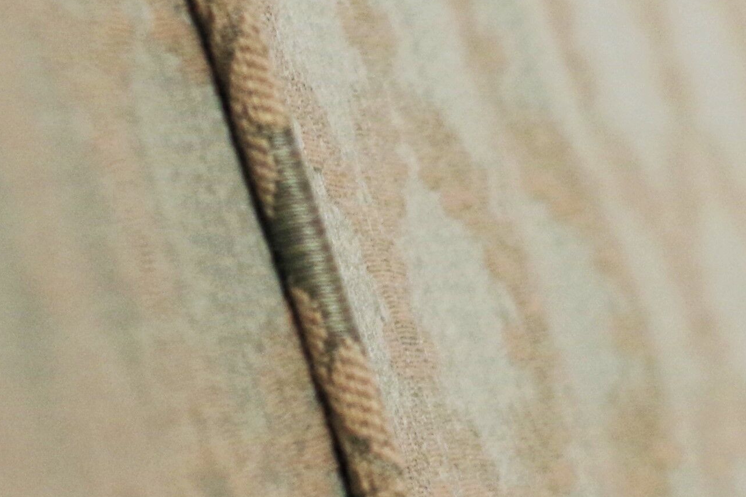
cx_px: 1057
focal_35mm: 242
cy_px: 235
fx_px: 5016
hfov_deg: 8.4
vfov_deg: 5.7
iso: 800
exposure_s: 1/80
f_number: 4.5
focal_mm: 35
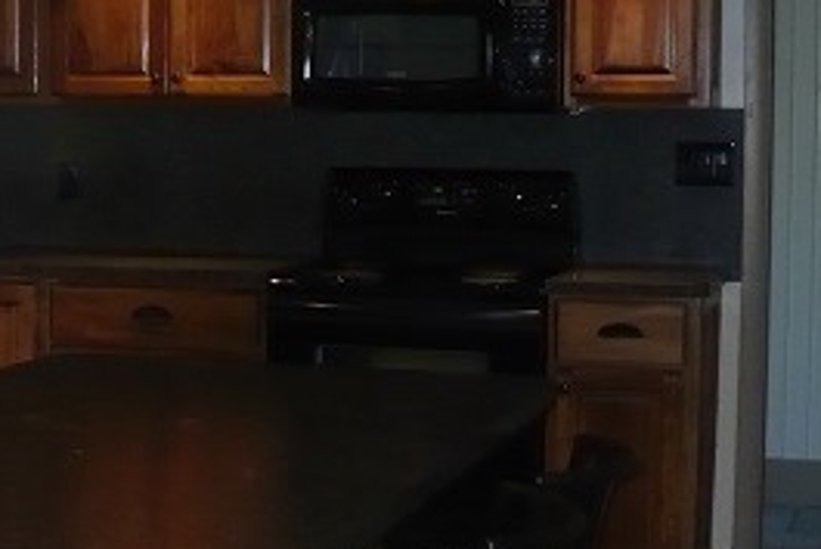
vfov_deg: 14.7
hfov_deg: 20.9
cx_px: -59
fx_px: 2122
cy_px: 195
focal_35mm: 93
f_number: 2.8
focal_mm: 6.1
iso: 200
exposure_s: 1/30
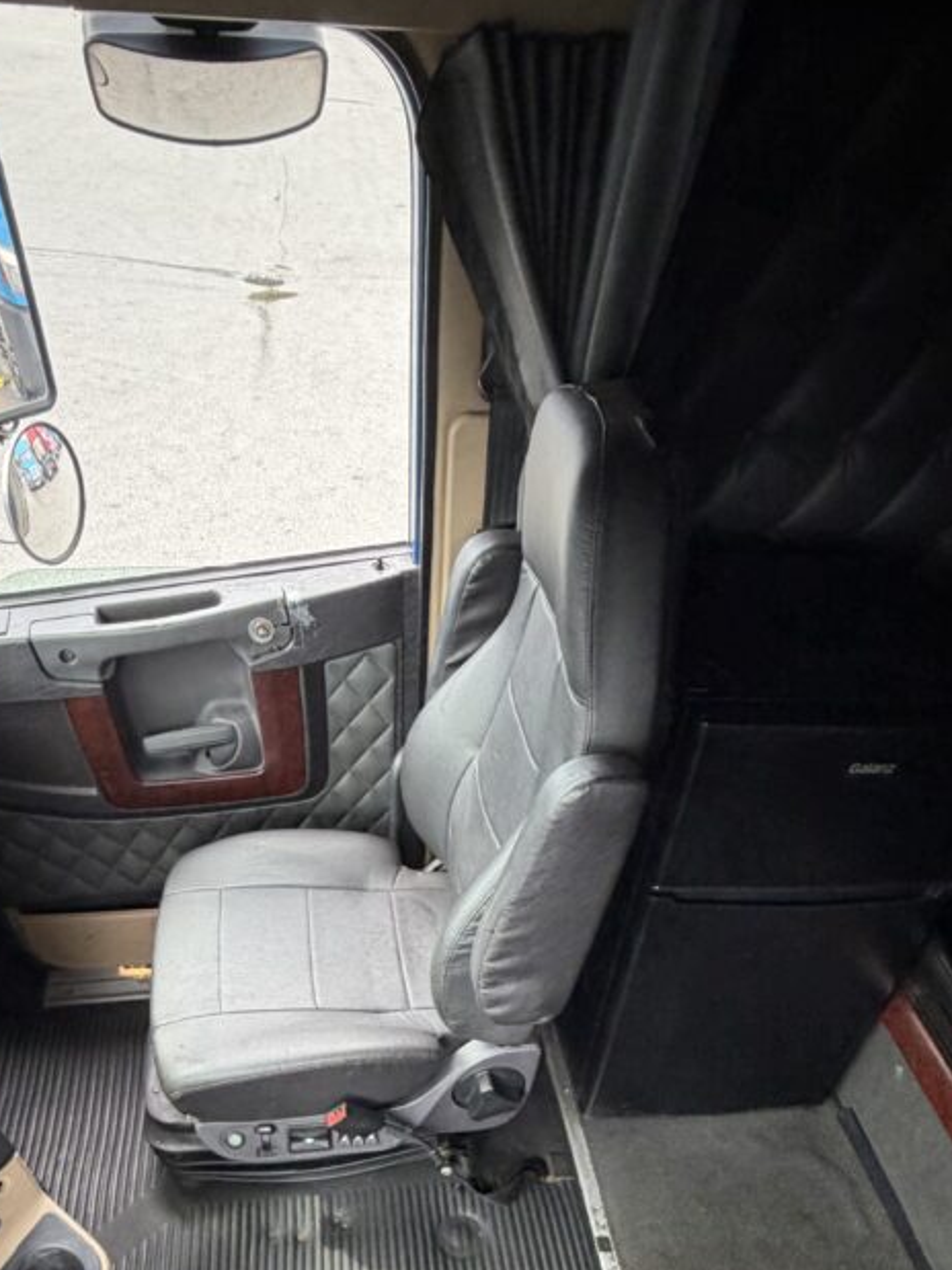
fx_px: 880
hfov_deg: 56.8
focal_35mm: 24
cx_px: 458
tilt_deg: -50.3
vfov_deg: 63.6
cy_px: 1064
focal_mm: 2.22
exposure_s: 1/121
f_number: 2.2
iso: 250
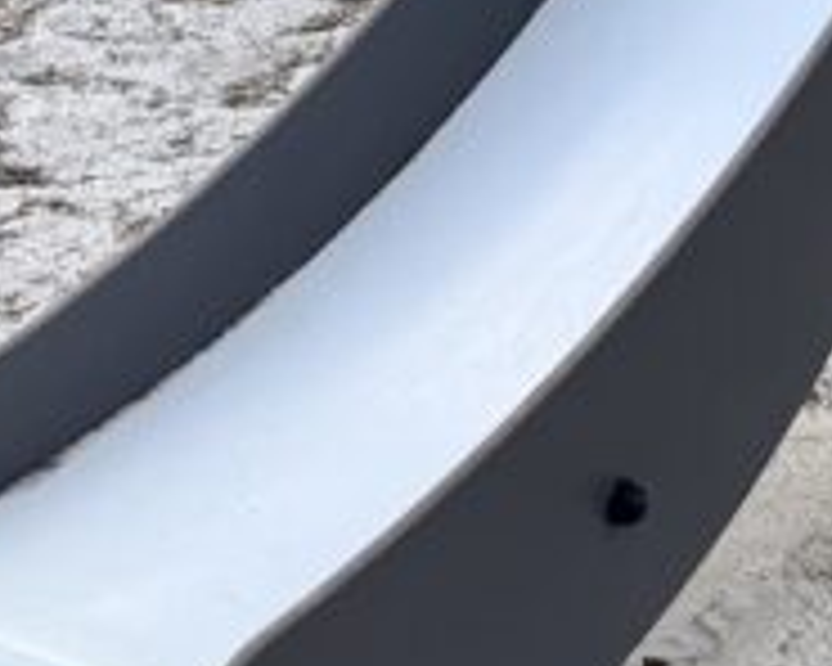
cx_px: 661
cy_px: -495
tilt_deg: -12.2
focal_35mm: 130
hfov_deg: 14.7
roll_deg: -0.6
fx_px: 3201
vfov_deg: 11.1
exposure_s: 1/1493
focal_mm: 6.76
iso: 100
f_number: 1.78
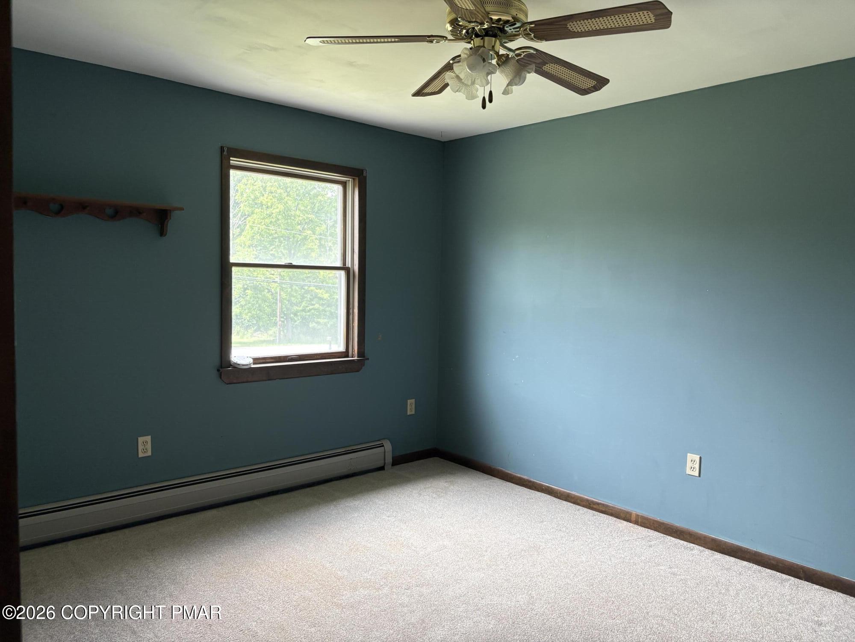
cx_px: 428
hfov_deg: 67.3
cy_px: 321
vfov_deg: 53.1
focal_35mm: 26
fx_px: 642
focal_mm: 5.96
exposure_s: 1/80
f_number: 1.6
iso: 125
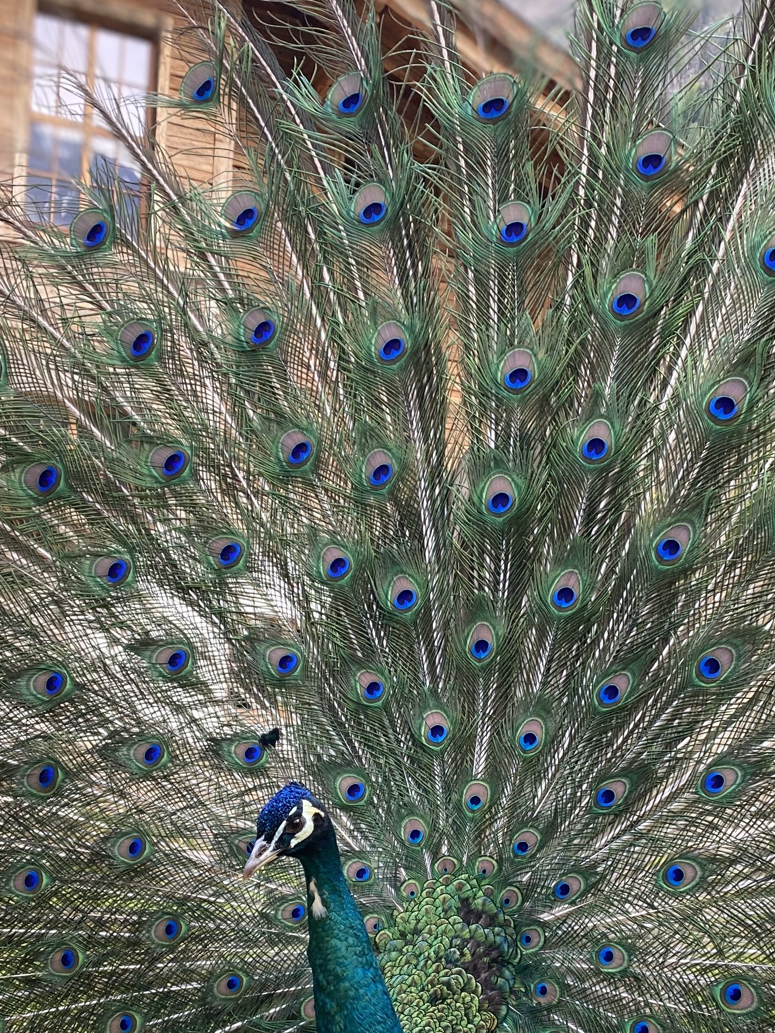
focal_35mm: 50
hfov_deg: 29.1
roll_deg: -2.6
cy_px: 732
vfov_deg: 37.5
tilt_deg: +0.5
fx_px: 1493
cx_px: 449
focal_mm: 4.25
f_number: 1.8
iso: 50
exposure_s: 1/121
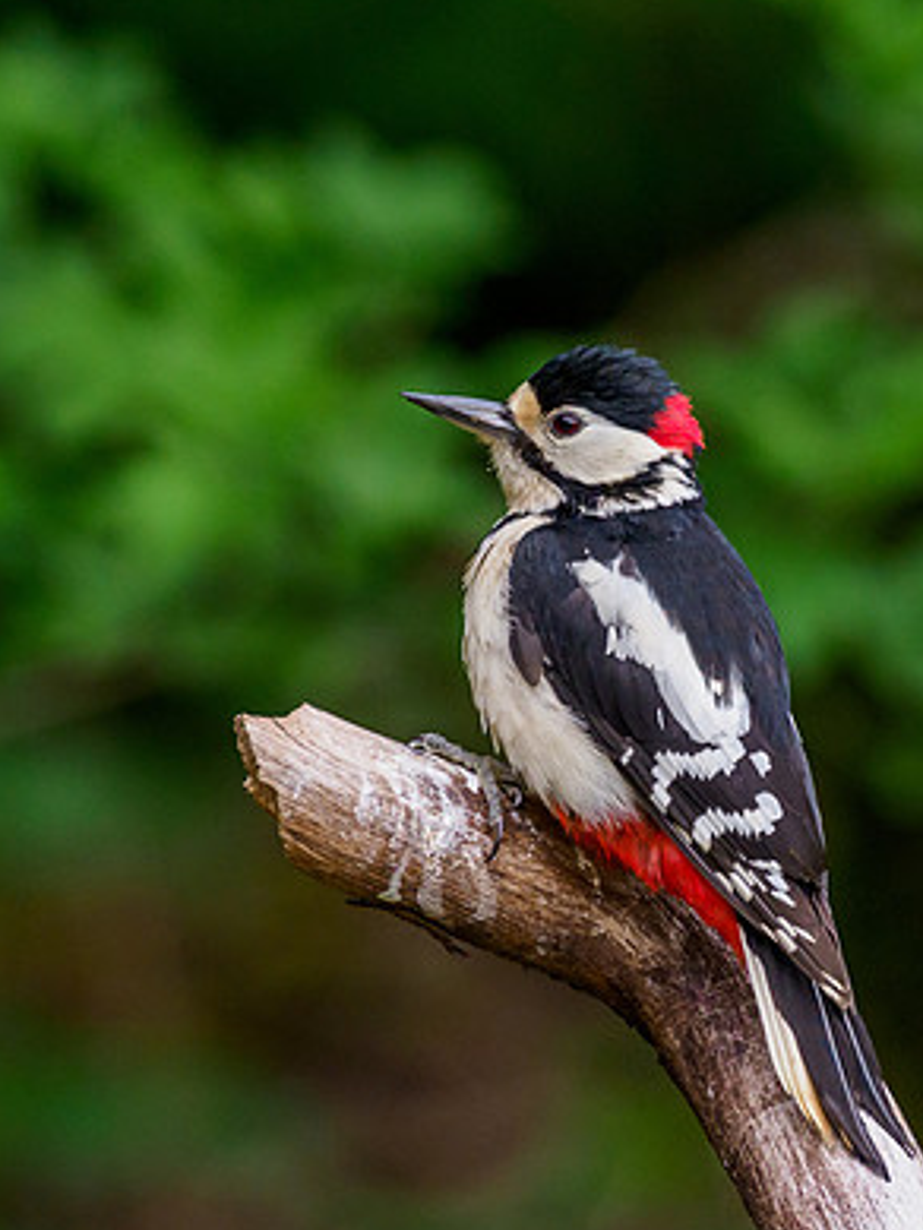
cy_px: 506
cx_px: 575
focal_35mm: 1133
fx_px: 40258
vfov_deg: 1.7
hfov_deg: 1.3
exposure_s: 1/500
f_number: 4.5
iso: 1600
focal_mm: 300
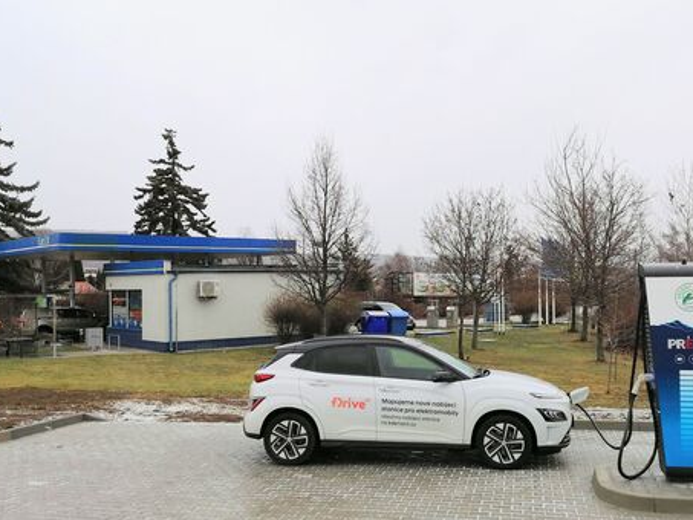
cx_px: 381
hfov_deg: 47.8
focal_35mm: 39
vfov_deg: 36.8
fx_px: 781
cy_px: 284
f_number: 1.8
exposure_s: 1/647
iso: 50
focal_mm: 5.3
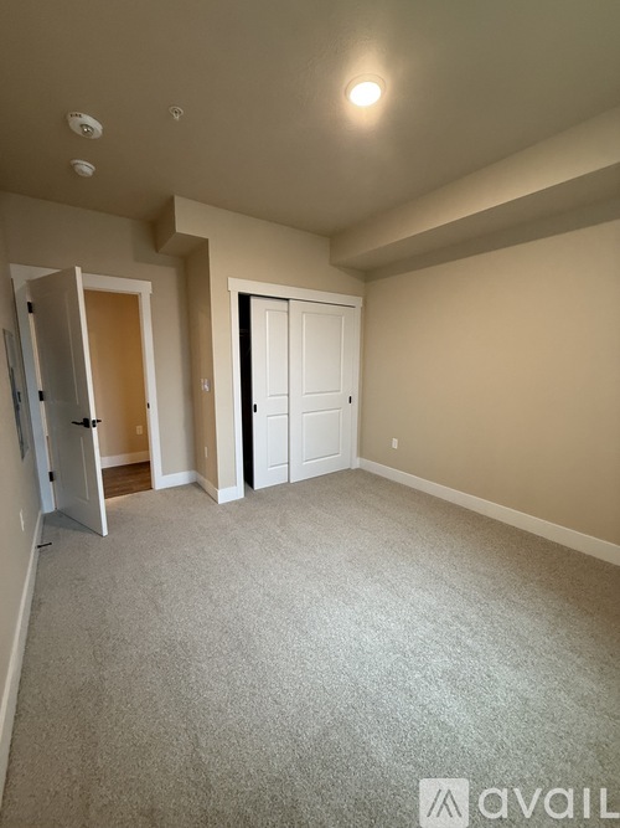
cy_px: 414
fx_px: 334
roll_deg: -2.2
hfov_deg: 85.7
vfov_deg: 102.1
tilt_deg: -8.0
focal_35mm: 14
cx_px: 310
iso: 320
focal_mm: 2.22
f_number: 2.2
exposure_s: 1/60
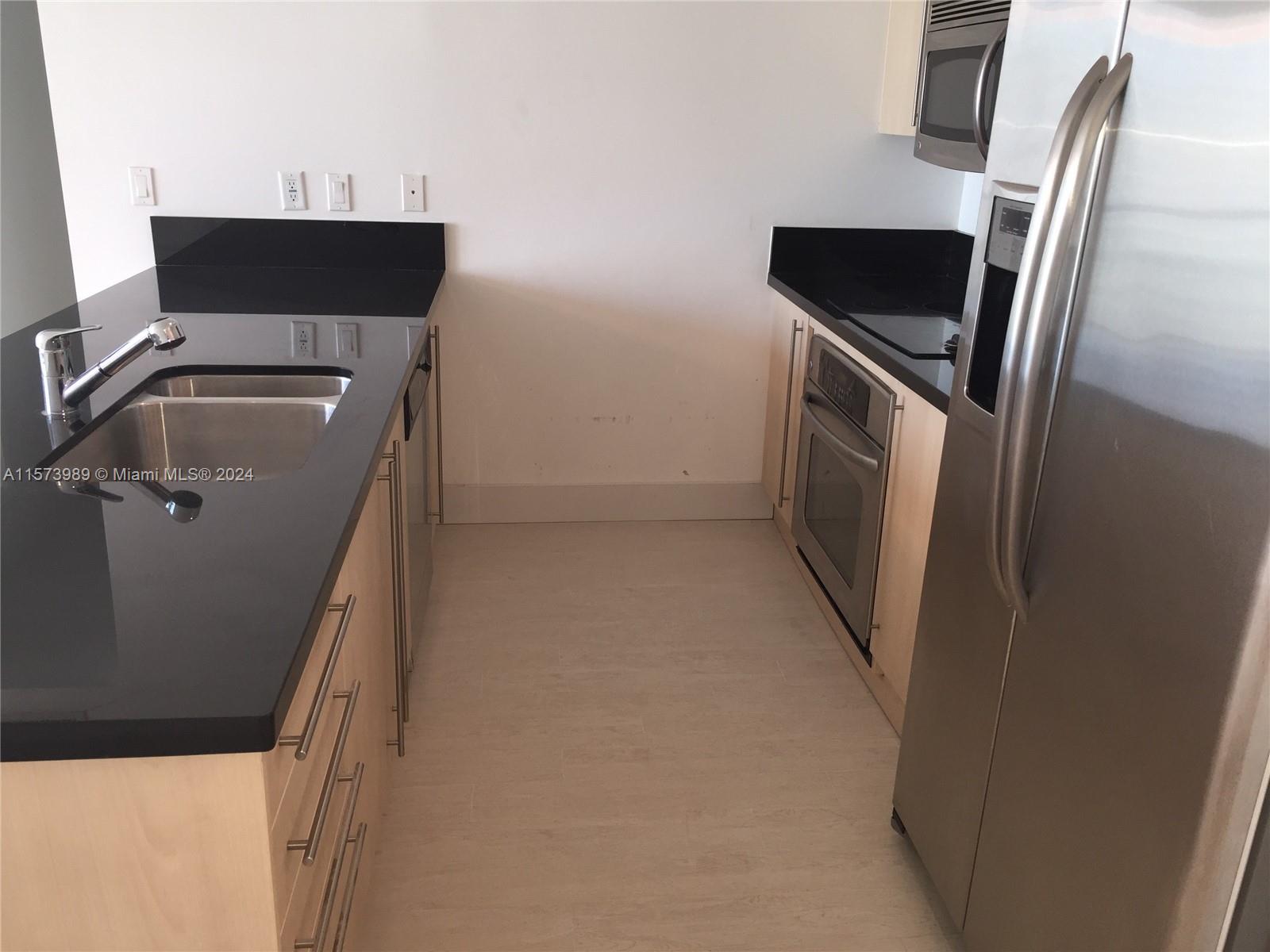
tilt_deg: -18.9
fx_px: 1064
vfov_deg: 48.2
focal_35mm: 29
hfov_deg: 61.7
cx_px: 635
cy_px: 476
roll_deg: -1.6
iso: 50
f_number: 2.2
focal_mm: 4.15
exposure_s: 1/30
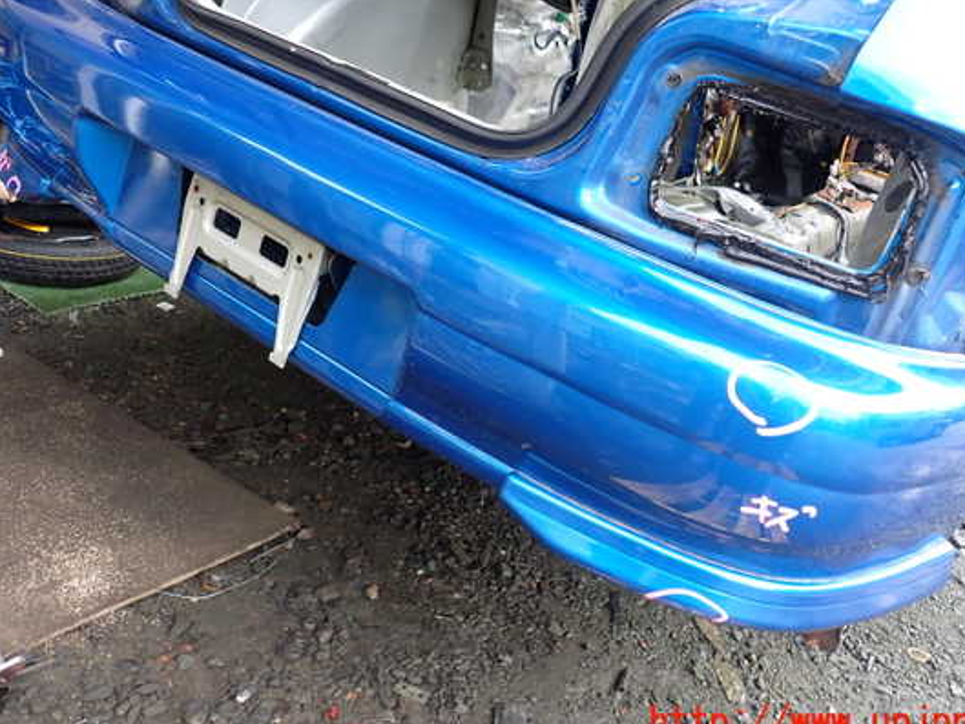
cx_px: 514
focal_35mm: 34
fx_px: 948
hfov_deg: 53.9
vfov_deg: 41.8
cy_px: 336
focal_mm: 5.4
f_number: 2.3
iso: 200
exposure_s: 1/60
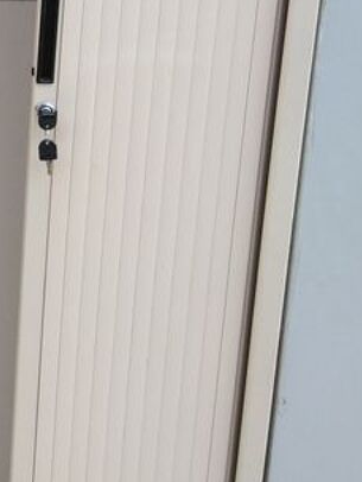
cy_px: 60
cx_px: -167
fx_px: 1142
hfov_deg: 16.5
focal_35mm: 82
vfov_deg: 23.3
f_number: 2.2
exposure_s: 1/100
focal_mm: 3.37
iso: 102
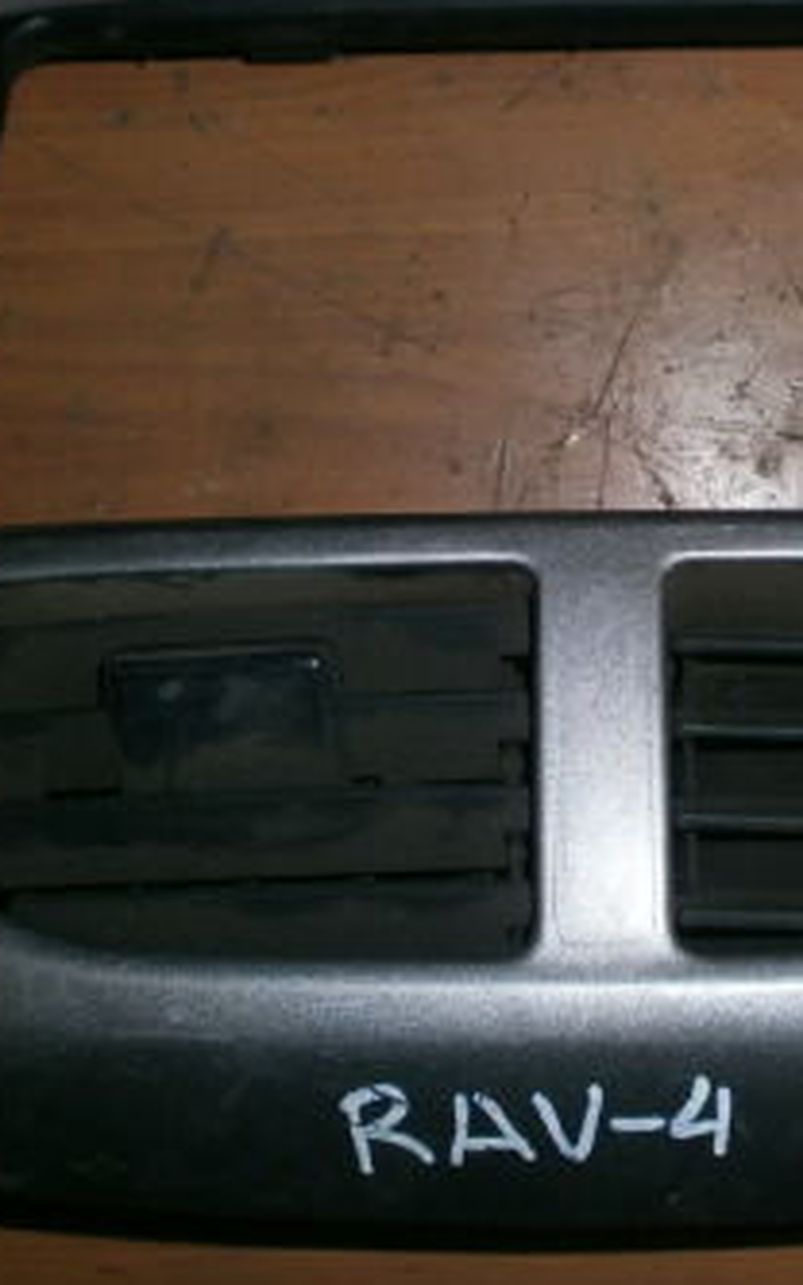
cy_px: 533
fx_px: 1927
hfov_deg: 23.4
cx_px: 560
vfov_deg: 36.8
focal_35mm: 55
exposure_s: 1/30
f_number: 2.9
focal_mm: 4.8
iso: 125
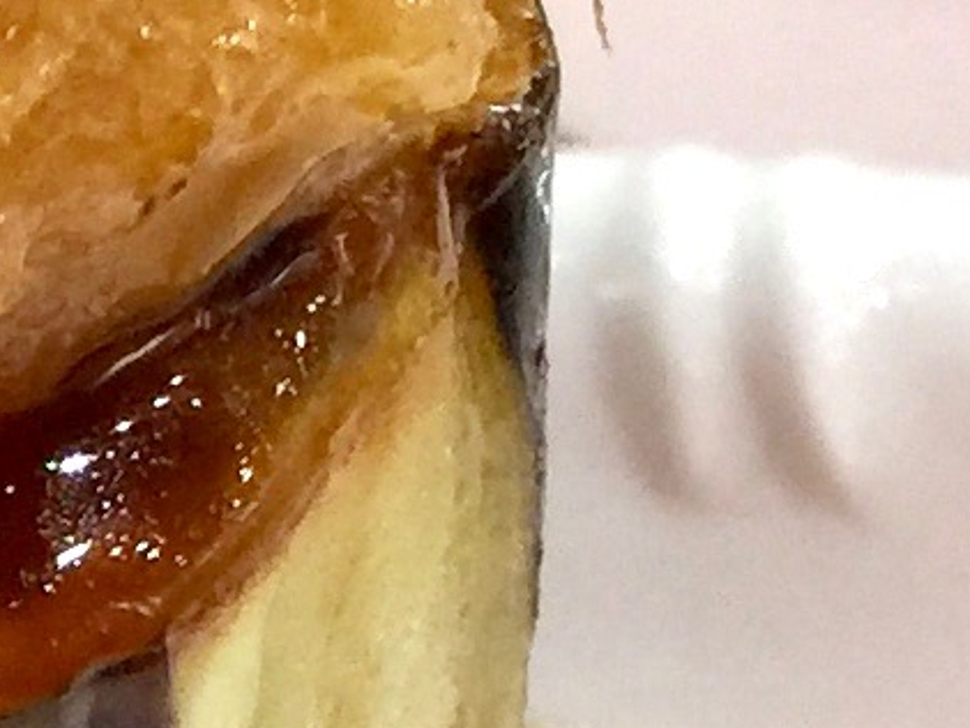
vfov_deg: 6.4
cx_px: -1634
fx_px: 6307
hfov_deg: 7.9
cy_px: 1440
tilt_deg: -56.5
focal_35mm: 225
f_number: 2.2
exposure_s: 1/17
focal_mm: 4.15
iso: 50
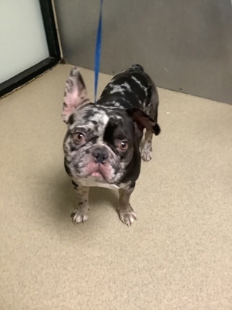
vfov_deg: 58.4
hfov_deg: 45.4
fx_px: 277
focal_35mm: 31
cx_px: 116
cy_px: 155
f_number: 2.4
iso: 400
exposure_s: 1/30
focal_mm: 3.3
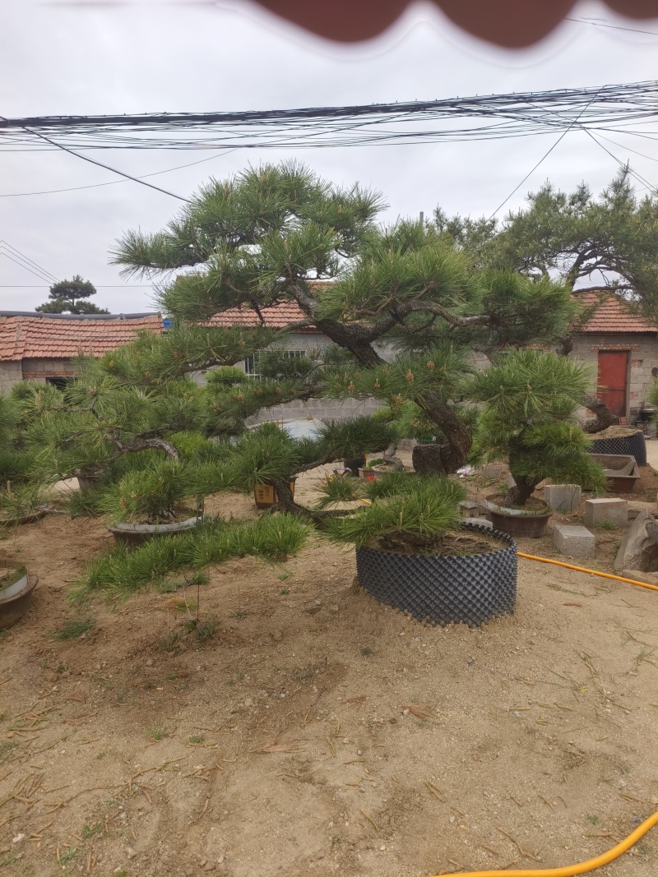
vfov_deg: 73.9
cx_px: 329
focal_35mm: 23
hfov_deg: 58.9
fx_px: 583
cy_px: 438
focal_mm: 5.5
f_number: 1.75
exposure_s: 1/368
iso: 100
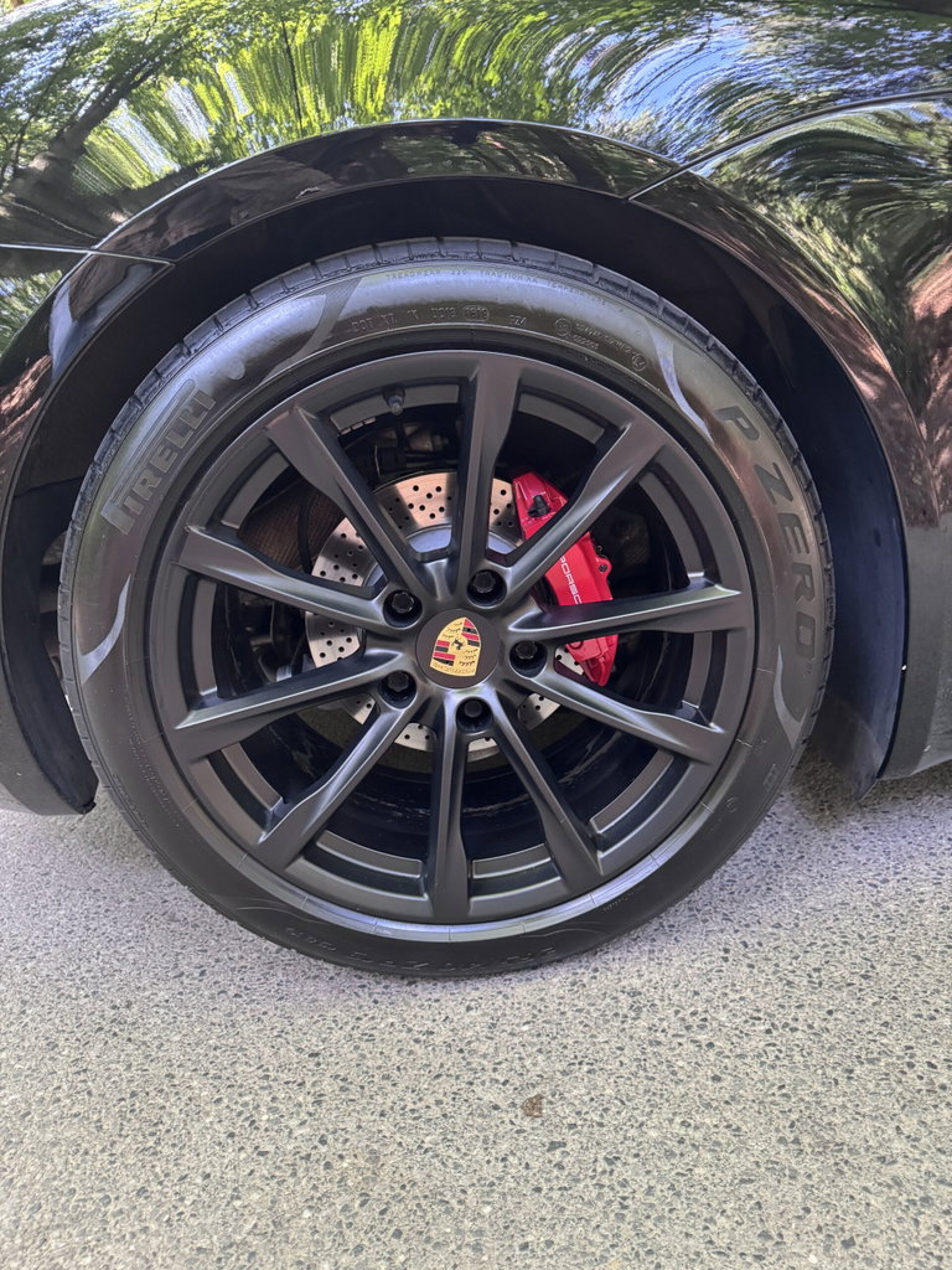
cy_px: 635
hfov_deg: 56.8
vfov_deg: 71.6
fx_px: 880
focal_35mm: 24
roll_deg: +8.5
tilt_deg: -18.0
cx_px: 476
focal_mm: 6.76
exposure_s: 1/60
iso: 640
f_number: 1.78
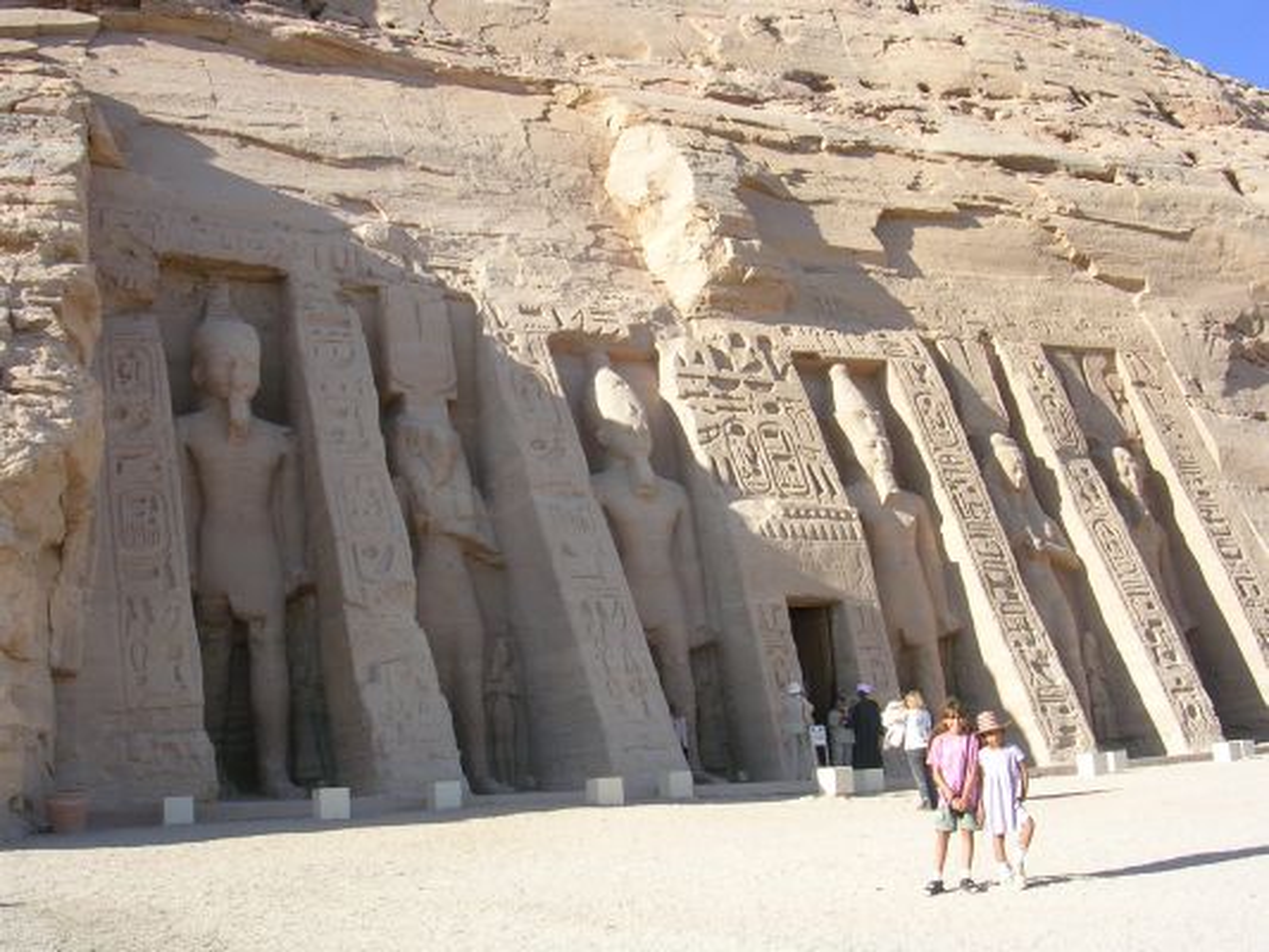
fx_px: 1393
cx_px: 634
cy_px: 476
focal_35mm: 38
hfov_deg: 49.0
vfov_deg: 37.7
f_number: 5.6
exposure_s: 1/202
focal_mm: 5.8
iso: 50
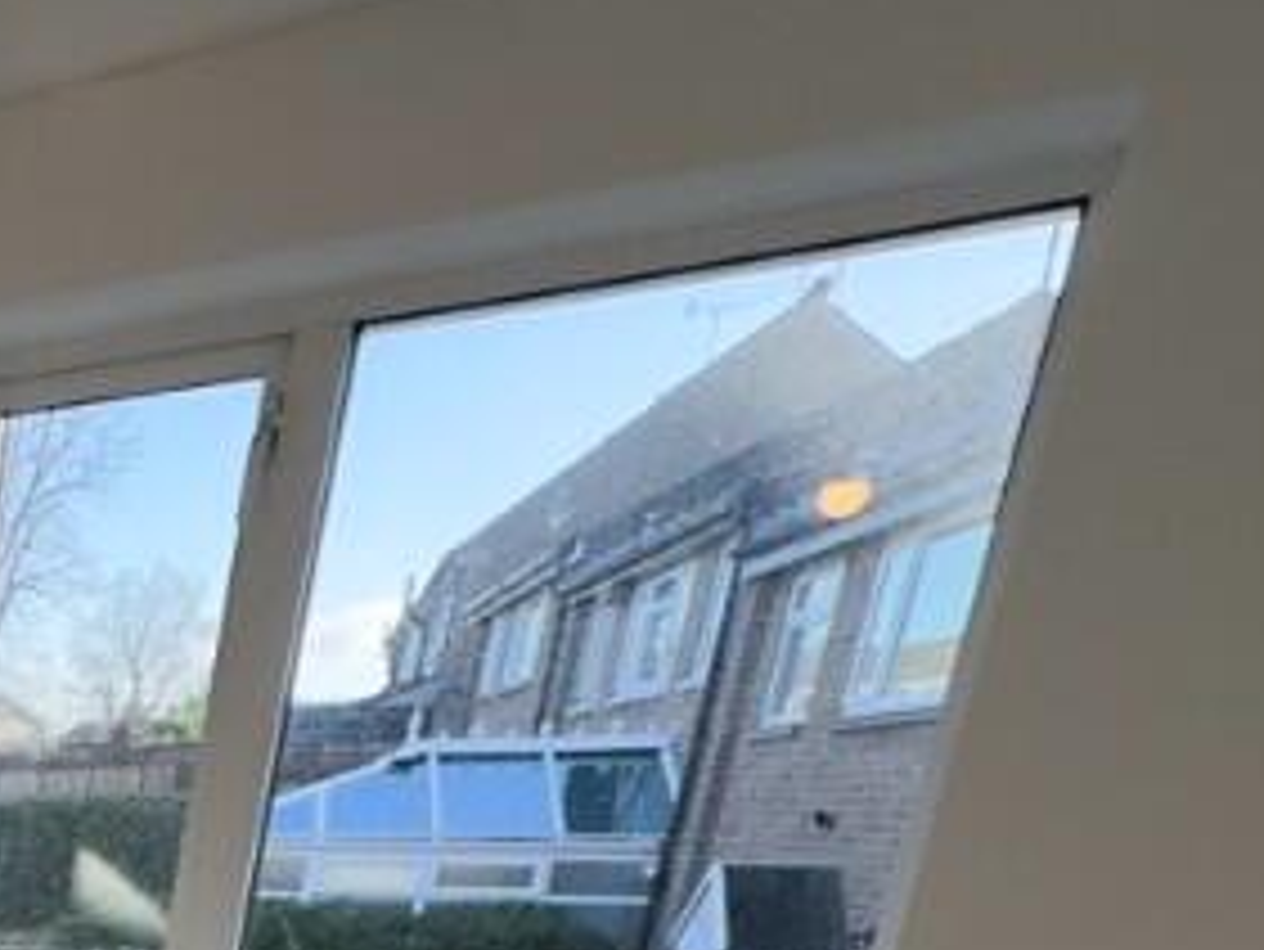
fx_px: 1863
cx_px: -828
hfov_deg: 24.4
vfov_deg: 23.2
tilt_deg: -18.2
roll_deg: -0.4
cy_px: 1414
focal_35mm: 51
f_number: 2.2
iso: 40
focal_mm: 2.22
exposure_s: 1/195
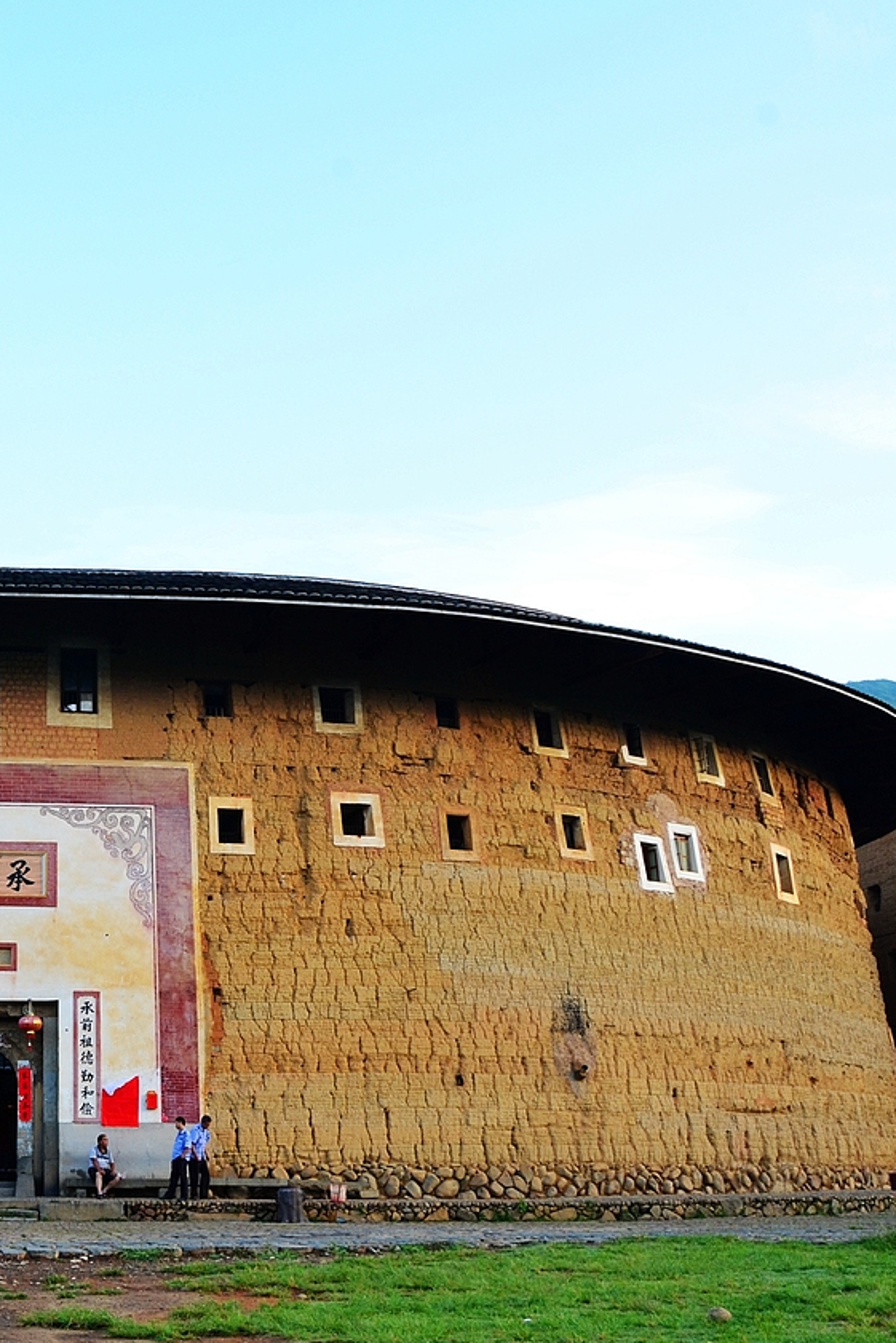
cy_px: 671
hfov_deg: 30.7
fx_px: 1530
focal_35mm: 41
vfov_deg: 47.4
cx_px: 38
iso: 250
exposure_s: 1/40
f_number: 11
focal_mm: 18
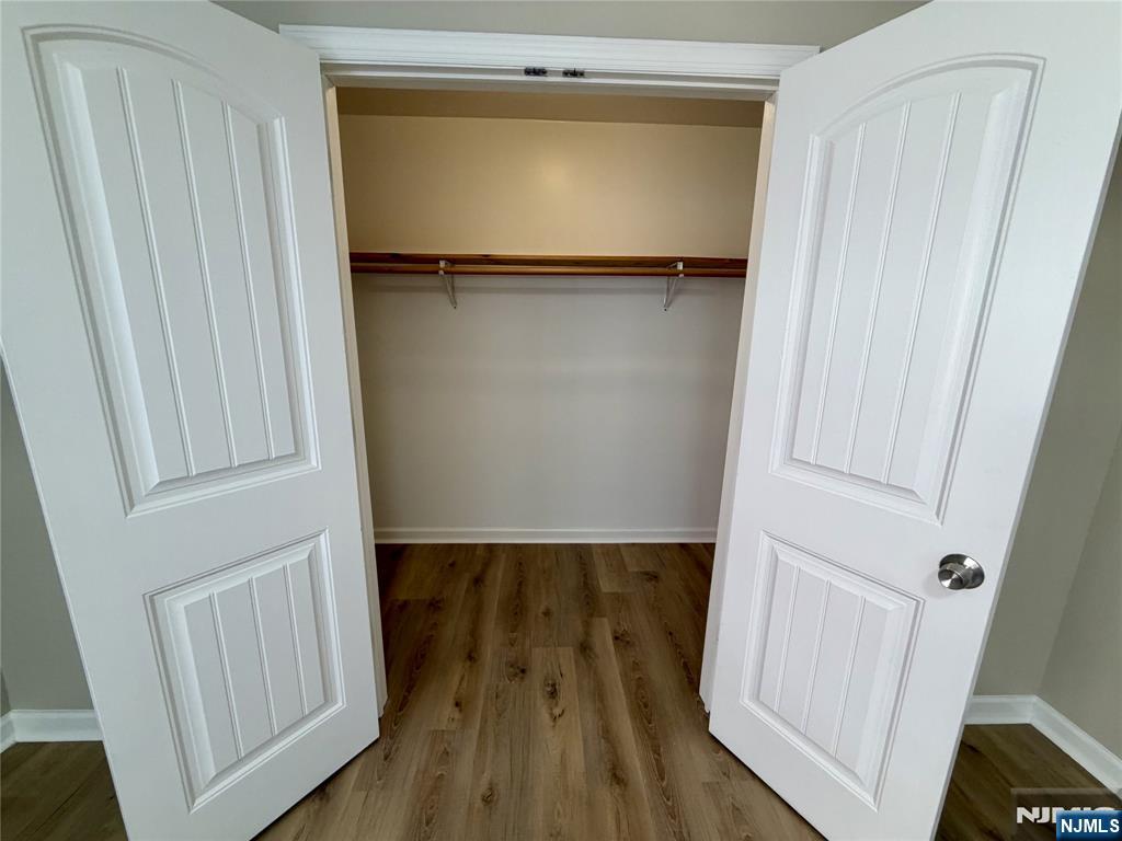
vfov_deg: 85.7
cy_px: 420
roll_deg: -1.9
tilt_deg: -12.6
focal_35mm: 14
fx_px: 454
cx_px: 561
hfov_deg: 102.1
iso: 160
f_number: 2.2
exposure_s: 1/120
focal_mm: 2.22
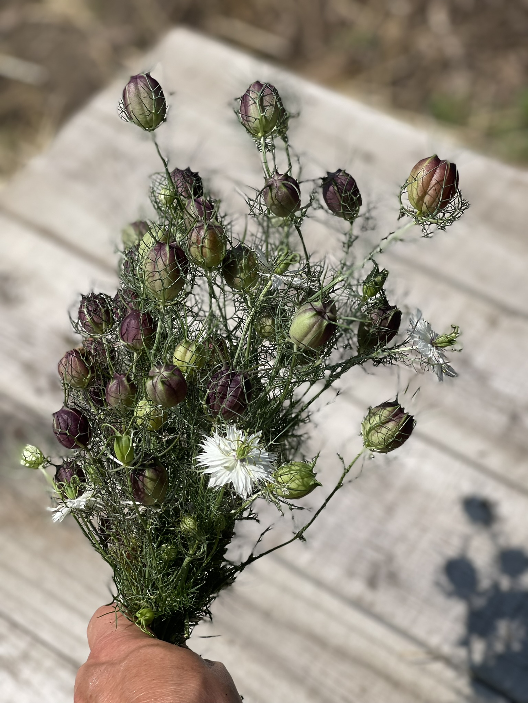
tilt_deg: -52.1
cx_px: 264
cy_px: 352
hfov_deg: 22.9
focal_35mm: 64
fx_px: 1302
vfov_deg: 30.3
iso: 32
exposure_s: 1/2370
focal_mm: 7.5
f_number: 2.2
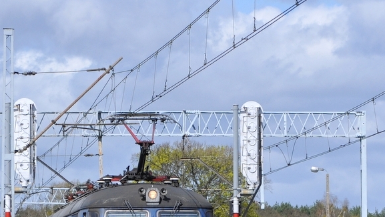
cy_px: 208
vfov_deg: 5.0
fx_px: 2503
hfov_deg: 8.8
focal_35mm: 245
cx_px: 236
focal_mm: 75
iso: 200
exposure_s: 1/800
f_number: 7.1
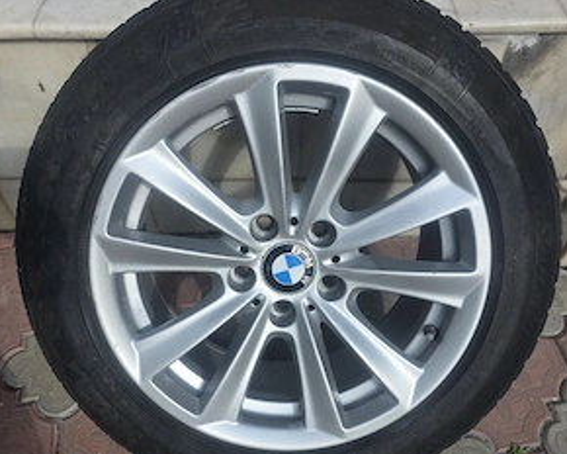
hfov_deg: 57.2
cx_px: 278
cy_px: 264
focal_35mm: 31
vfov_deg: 46.9
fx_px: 520
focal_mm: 6.3
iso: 80
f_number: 1.7
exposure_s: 1/3333
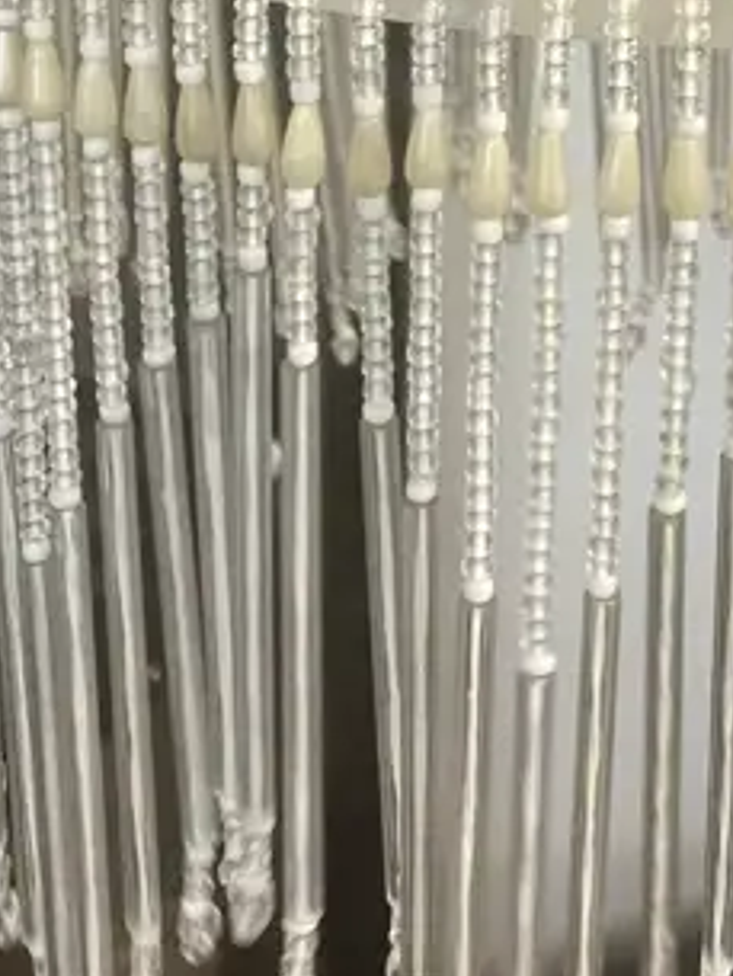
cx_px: 698
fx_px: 2652
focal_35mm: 94
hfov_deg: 15.5
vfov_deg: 19.3
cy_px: -298
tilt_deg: -11.7
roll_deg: -0.2
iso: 125
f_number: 1.8
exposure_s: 1/50
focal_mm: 3.99
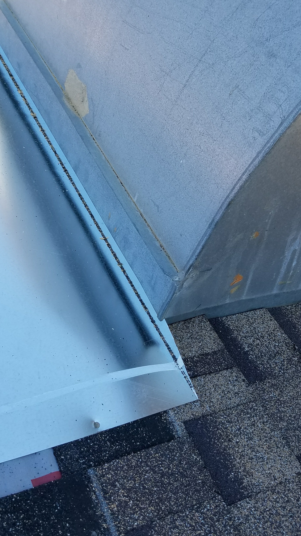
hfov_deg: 33.6
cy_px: 257
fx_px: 496
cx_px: 120
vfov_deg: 56.6
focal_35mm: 35
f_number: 1.7
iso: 50
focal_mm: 4.2
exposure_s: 1/972
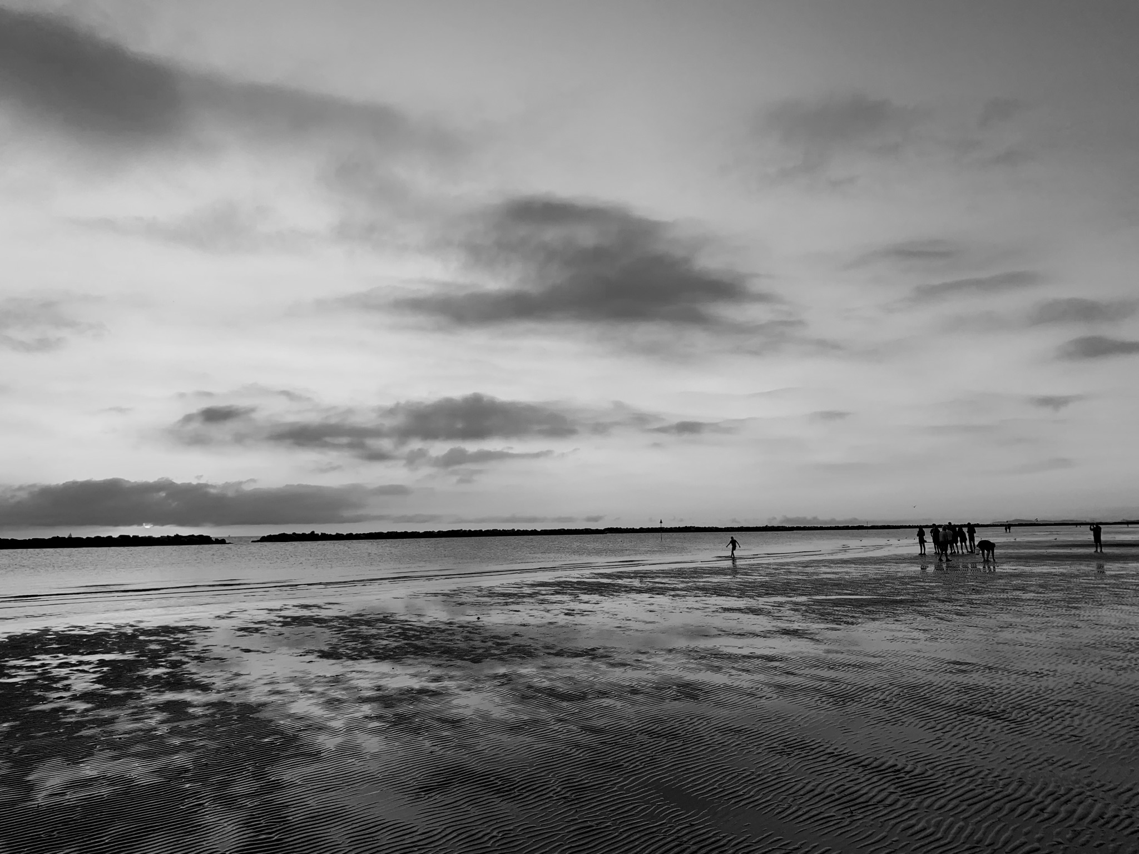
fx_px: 856
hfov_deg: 67.3
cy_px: 427
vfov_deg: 53.1
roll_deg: +0.8
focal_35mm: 26
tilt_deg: +8.5
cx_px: 570
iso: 25
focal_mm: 4.25
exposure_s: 1/316
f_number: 1.8
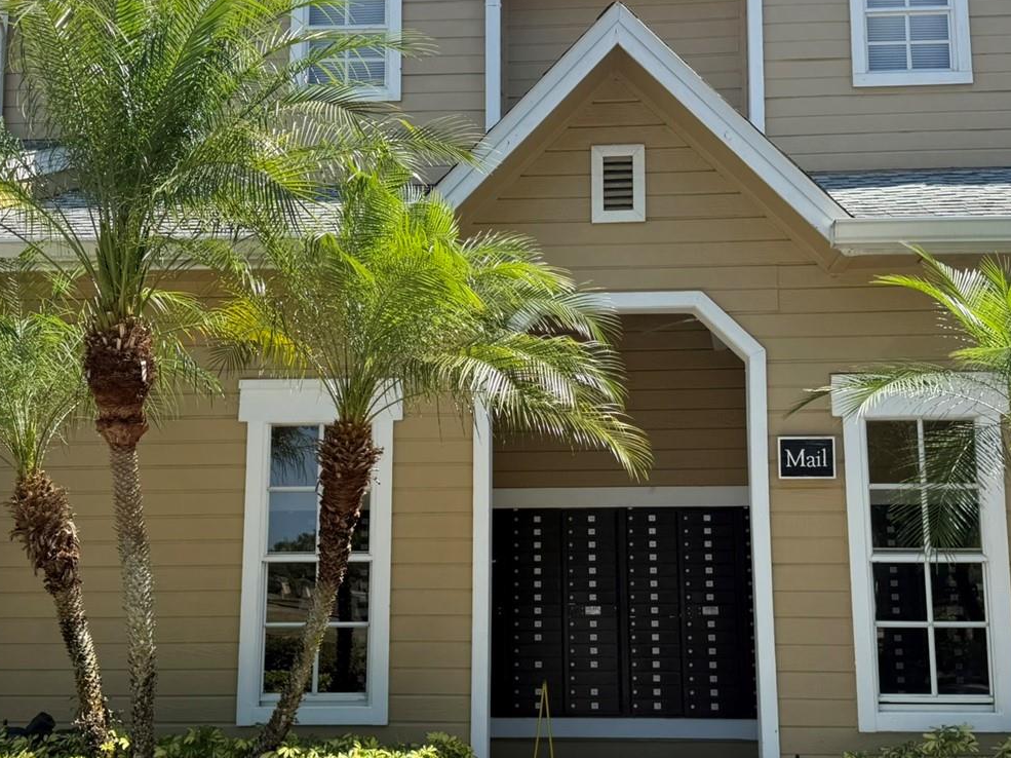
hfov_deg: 47.8
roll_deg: +0.2
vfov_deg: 36.8
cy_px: 421
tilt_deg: +8.5
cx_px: 545
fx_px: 1139
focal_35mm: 39
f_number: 1.78
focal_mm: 6.76
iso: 80
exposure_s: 1/1337
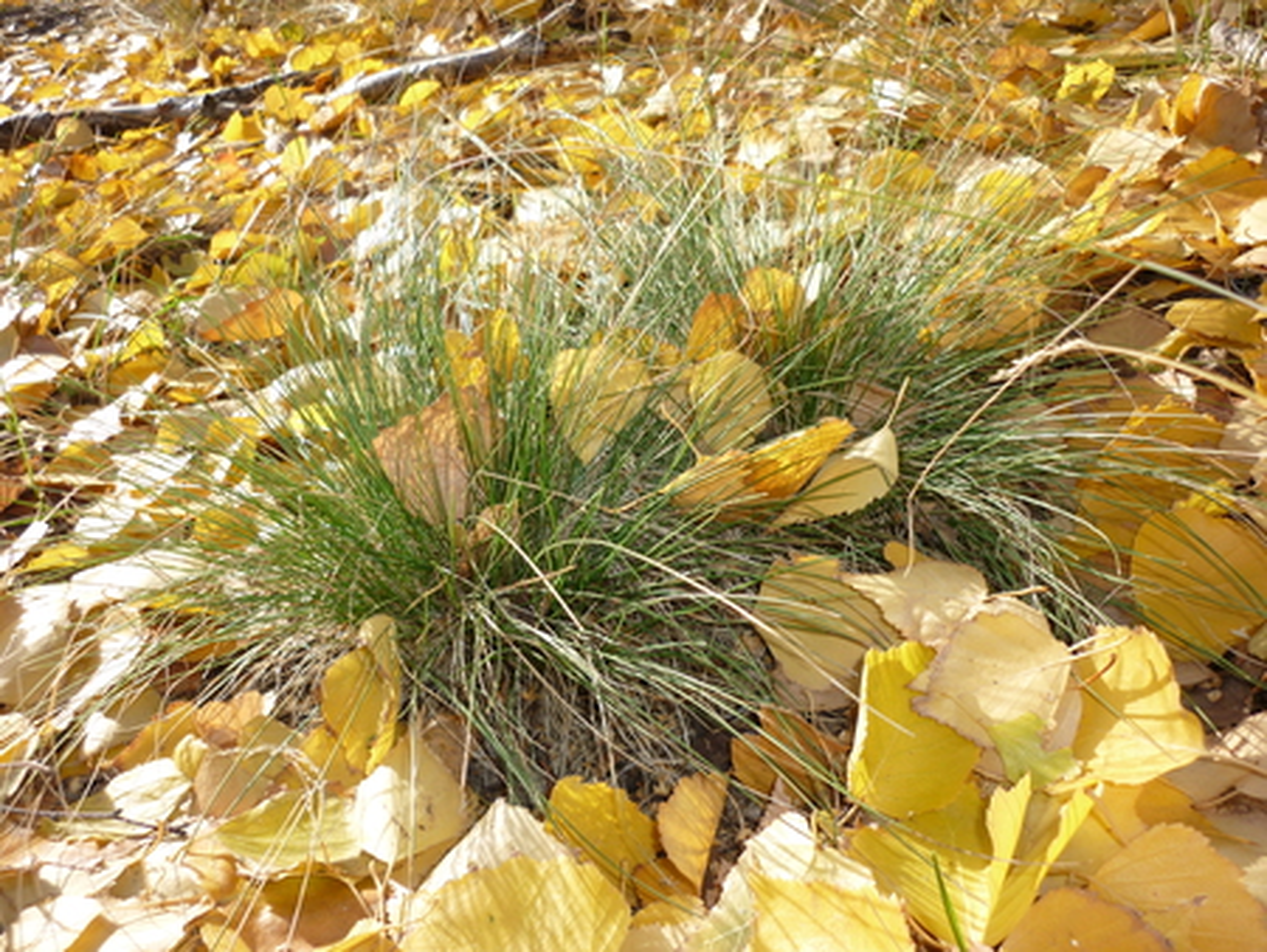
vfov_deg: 43.0
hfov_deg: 55.3
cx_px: 634
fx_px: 1208
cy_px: 476
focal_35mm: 33
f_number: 2.8
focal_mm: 5.5
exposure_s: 1/400
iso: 100
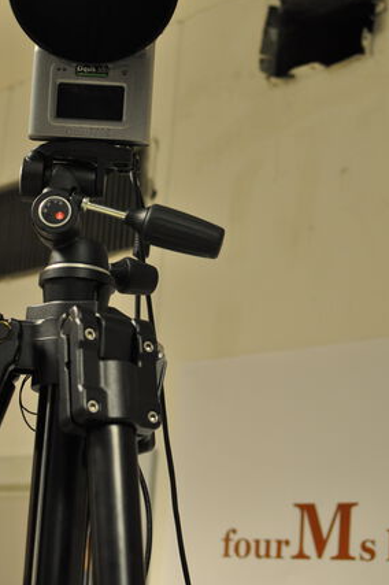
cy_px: 234
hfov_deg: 21.0
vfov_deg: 31.1
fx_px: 1049
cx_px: 238
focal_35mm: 65
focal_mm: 35
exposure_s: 1/50
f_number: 3.5
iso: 800
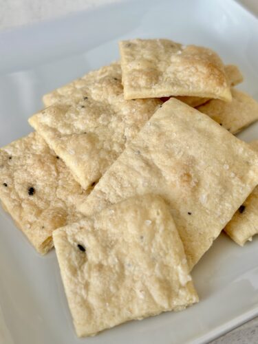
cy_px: 172
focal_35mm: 48
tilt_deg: -45.7
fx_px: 477
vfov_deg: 39.7
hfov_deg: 30.3
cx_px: 129
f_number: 1.78
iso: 80
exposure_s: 1/430
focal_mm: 6.86
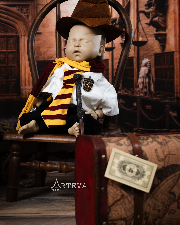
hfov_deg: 16.0
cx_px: 90
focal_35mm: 96
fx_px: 639
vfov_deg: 20.0
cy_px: 106
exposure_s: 1/160
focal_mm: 85
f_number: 5.6
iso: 320
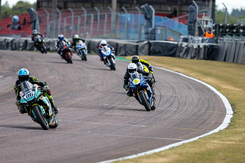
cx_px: 142
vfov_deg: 2.8
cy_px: 90
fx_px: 3293
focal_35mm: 484
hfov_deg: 4.3
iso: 200
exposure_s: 1/640
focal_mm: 400
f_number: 4
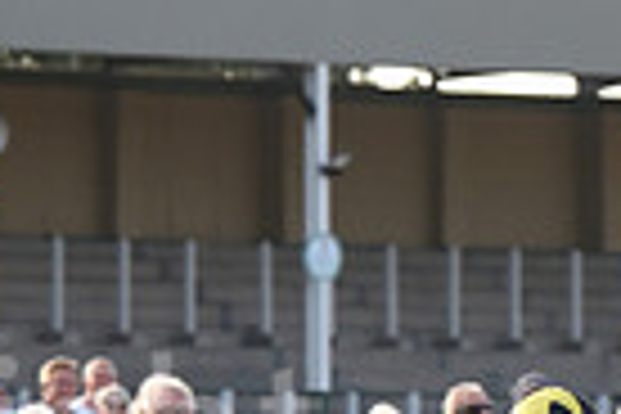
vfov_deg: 2.4
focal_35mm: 566
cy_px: 727
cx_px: 50
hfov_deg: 3.6
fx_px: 9763
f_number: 5.6
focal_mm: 135
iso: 640
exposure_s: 1/1000
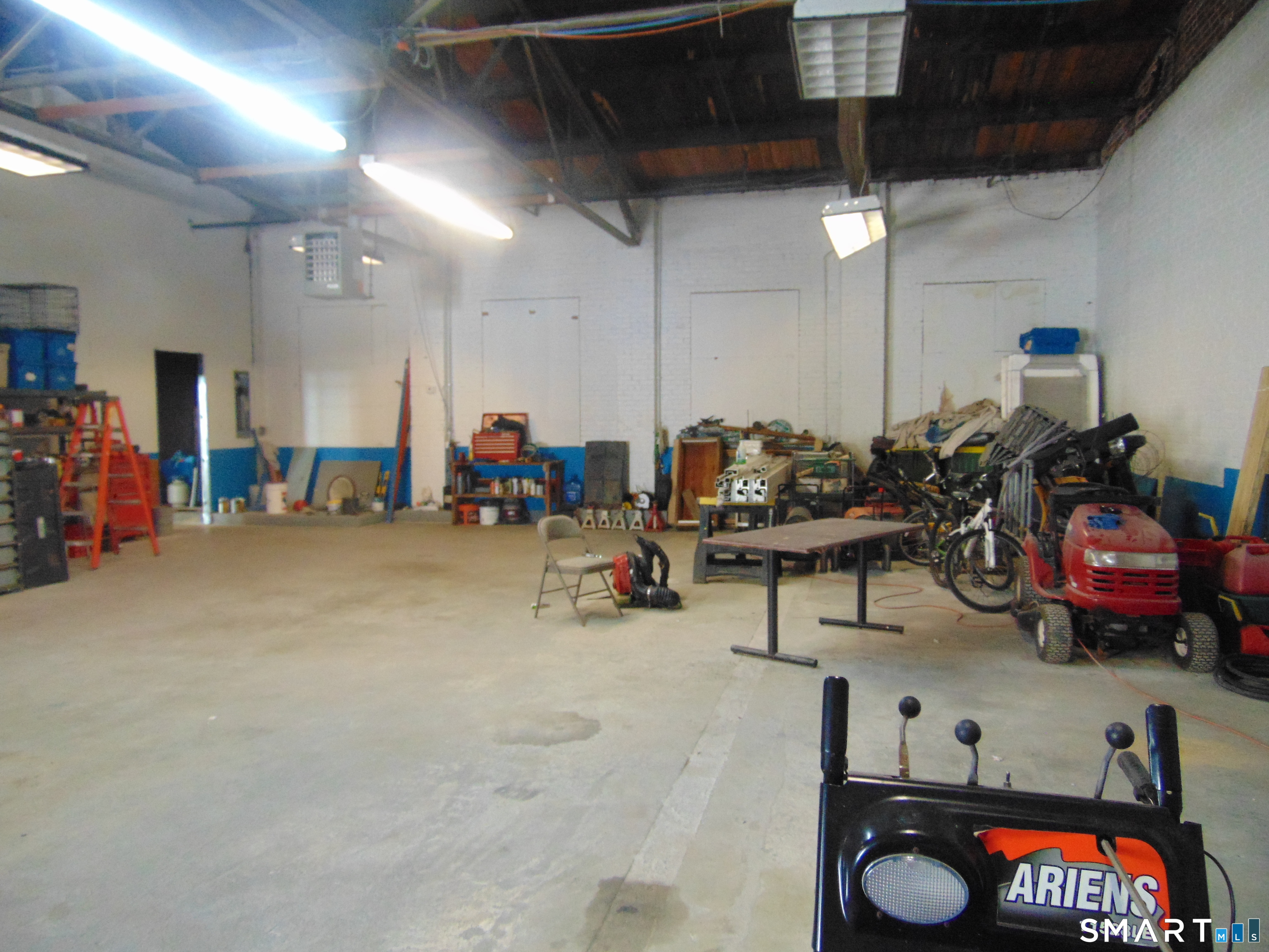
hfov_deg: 69.4
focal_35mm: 25
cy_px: 476
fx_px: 916
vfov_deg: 54.9
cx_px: 634
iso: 400
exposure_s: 1/25
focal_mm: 4.5
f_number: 3
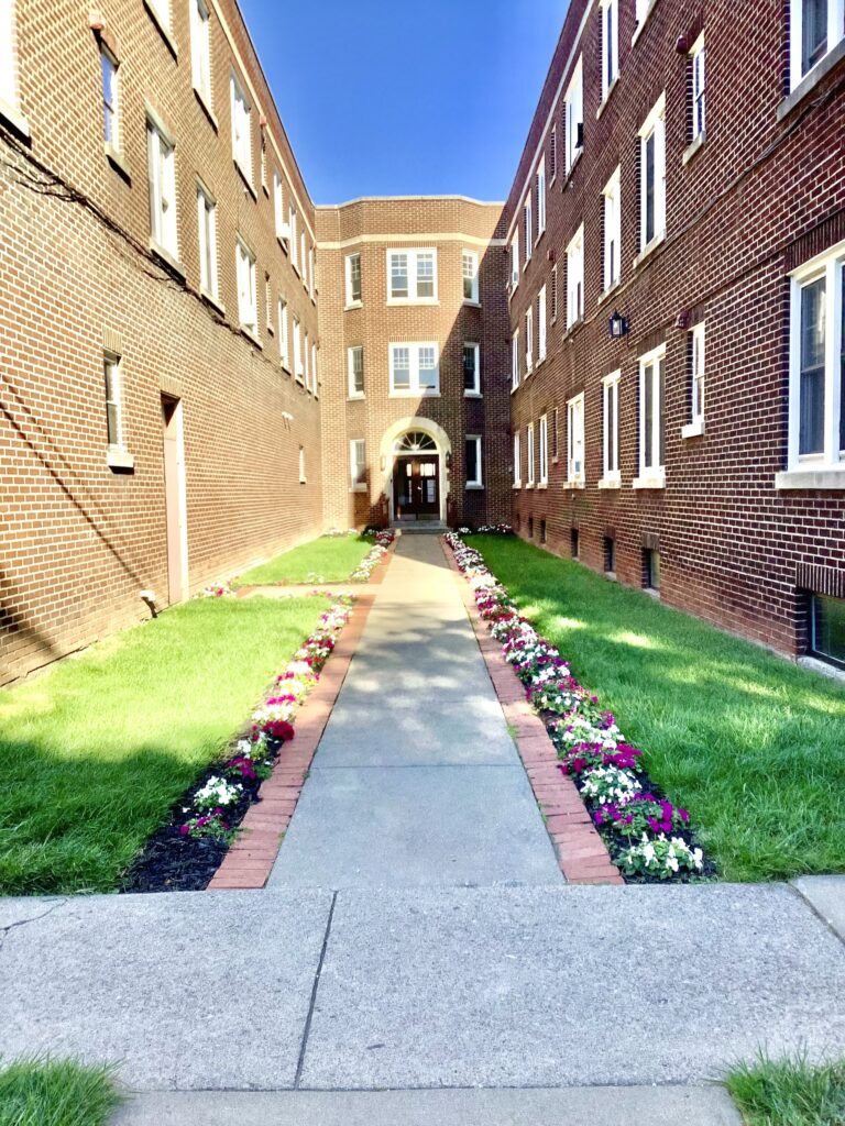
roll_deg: +1.0
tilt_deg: -3.7
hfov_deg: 45.4
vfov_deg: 58.4
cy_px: 563
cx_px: 422
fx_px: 1009
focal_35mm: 31
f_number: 2.4
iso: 25
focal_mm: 3.3
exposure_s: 1/522
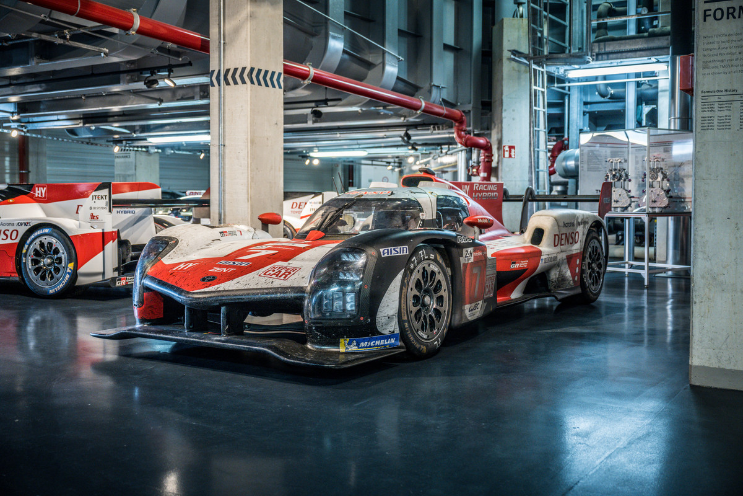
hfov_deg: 49.6
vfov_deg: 34.2
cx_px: 372
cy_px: 248
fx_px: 805
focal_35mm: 39
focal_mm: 39
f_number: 2.8
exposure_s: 1/50
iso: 800
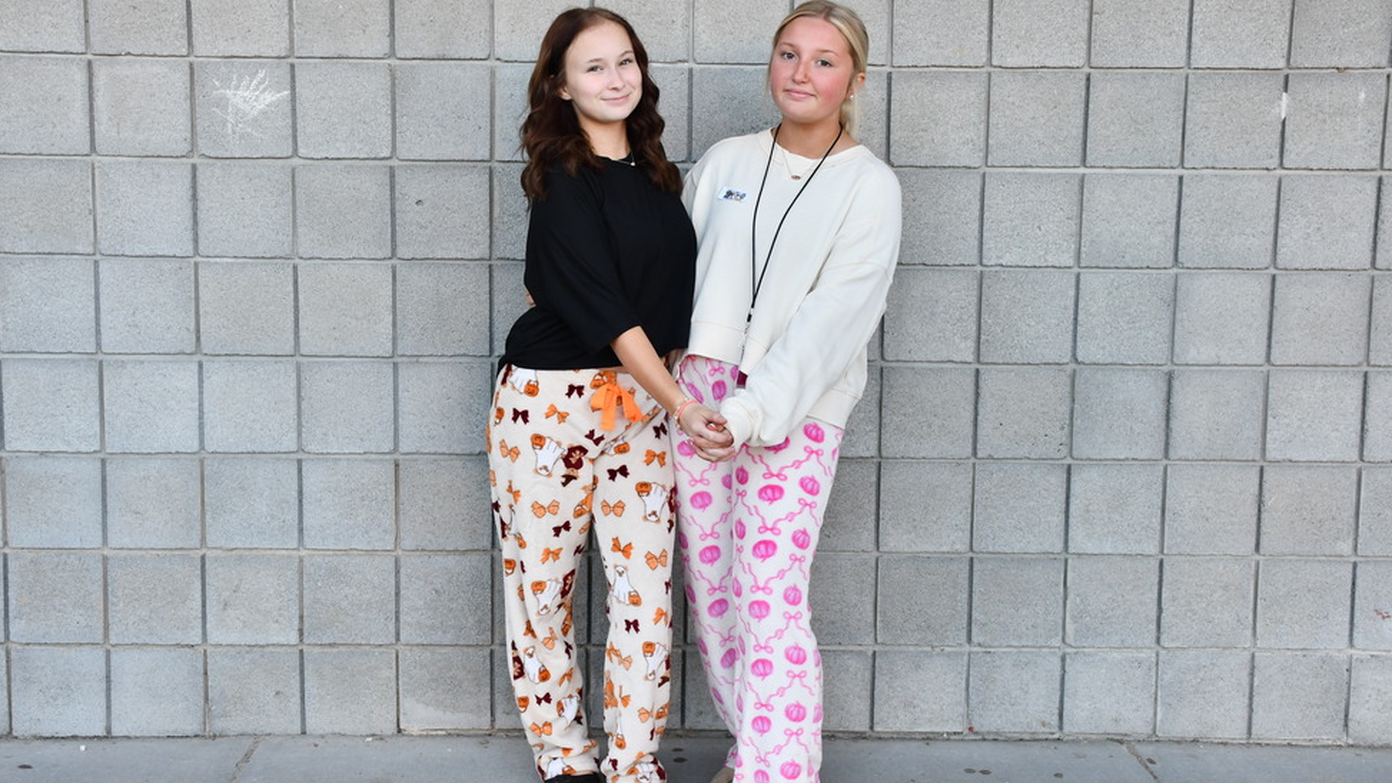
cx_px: 667
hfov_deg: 47.4
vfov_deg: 27.7
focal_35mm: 43
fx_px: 1587
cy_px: 407
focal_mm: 26
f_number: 5.6
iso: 400
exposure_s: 1/250
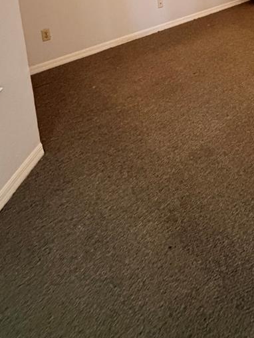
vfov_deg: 42.5
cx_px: 203
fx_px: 323
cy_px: -40
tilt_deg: -6.5
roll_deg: +3.9
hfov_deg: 41.1
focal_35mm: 33
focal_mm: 2.22
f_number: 2.2
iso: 640
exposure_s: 1/60
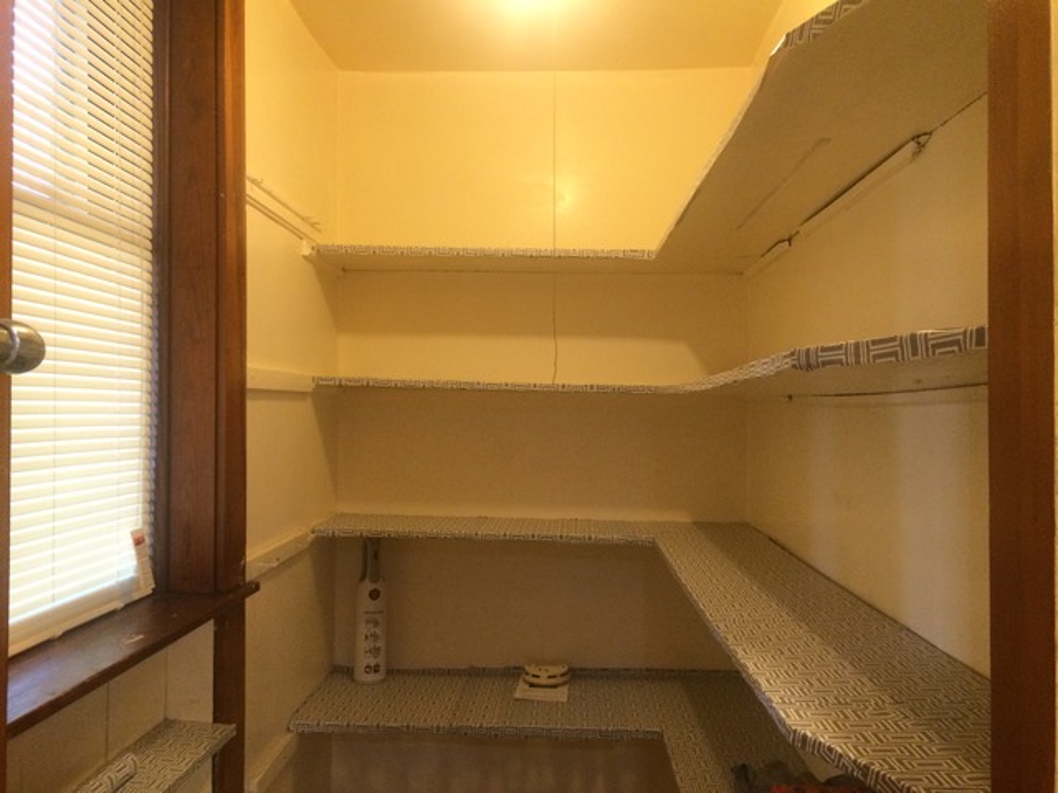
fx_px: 886
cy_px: 396
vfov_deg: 48.2
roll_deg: +1.3
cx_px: 529
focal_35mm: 29
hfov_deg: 61.7
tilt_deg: +0.3
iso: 160
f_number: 2.2
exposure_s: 1/30
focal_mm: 4.15
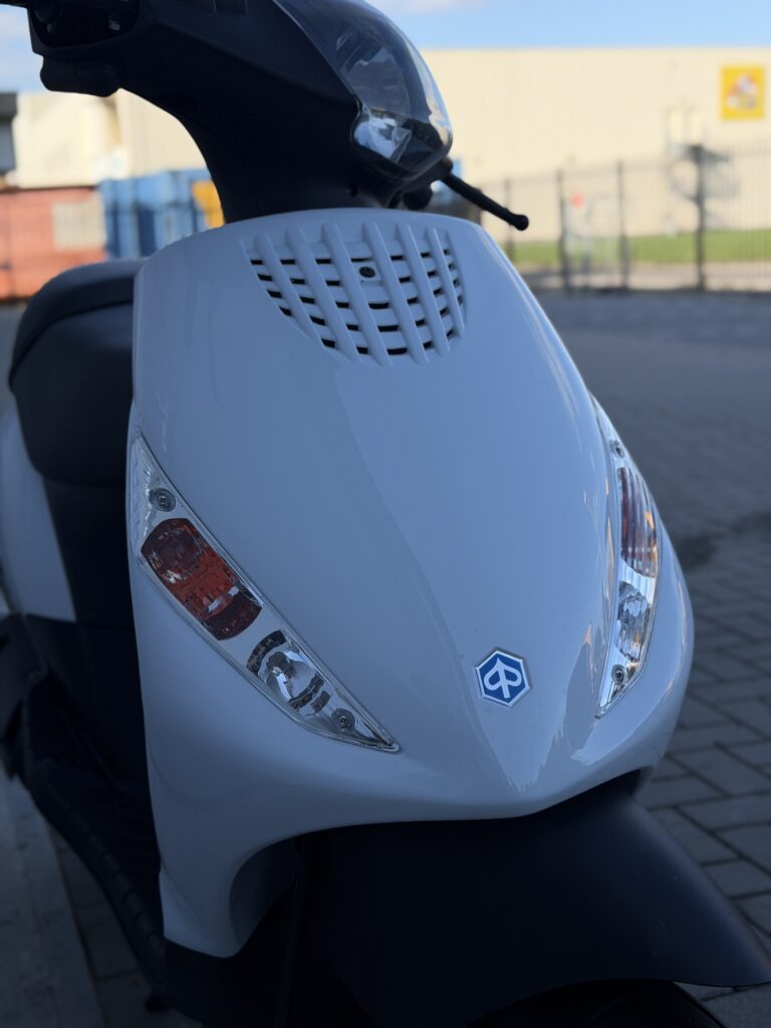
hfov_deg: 30.3
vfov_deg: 39.7
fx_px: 1425
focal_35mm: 48
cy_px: 514
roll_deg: +3.1
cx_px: 386
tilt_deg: -11.1
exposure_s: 1/2577
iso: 64
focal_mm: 6.76
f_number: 1.78
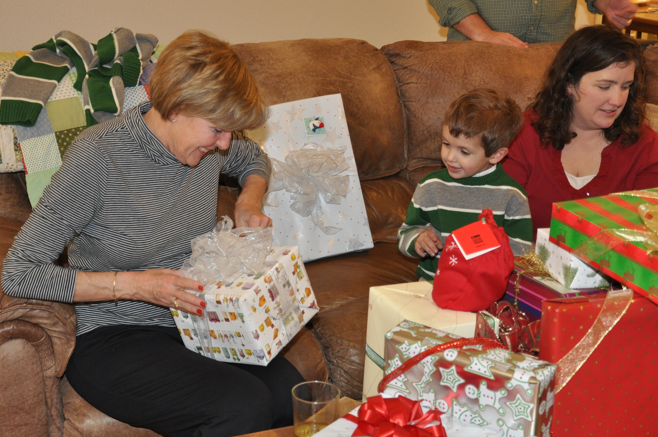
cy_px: 216
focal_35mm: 60
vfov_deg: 22.6
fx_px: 1095
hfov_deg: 33.4
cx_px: 311
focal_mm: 32
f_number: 4.2
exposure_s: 1/60
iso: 800
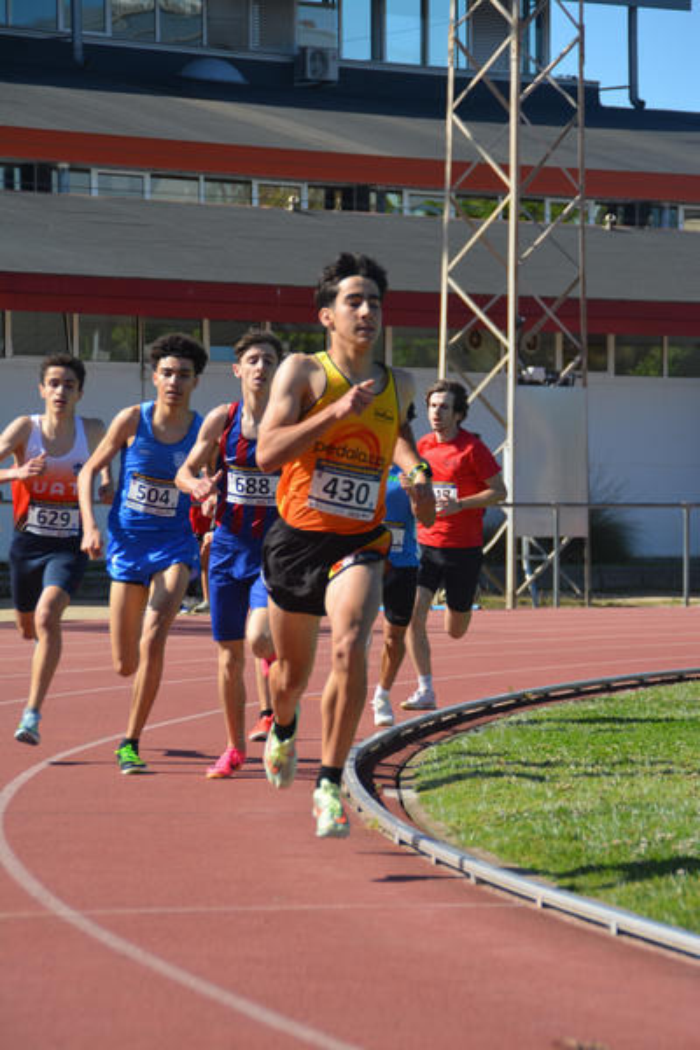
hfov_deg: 7.6
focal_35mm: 180
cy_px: 525
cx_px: 350
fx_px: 5250
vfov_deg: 11.4
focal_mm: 120
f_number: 6.3
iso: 200
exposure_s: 1/640
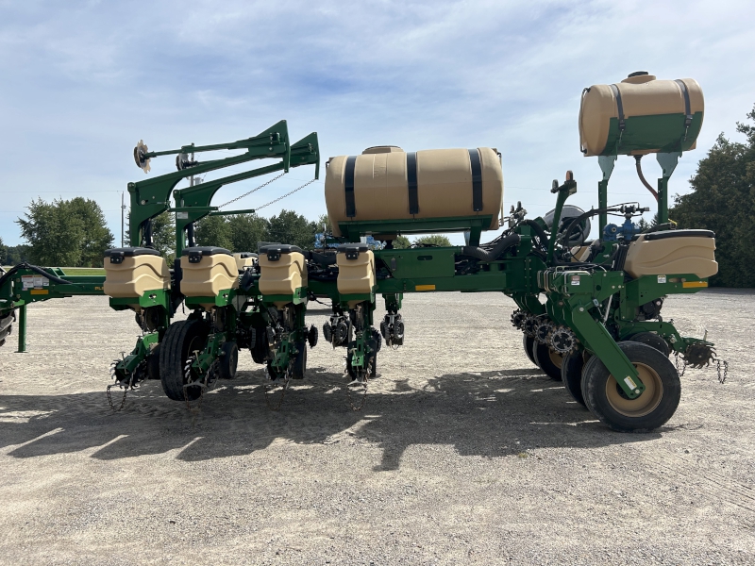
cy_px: 283
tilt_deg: -1.6
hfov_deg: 67.3
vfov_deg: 53.1
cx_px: 378
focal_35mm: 26
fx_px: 567
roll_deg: -0.8
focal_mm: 5.7
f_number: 1.5
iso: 50
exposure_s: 1/5319
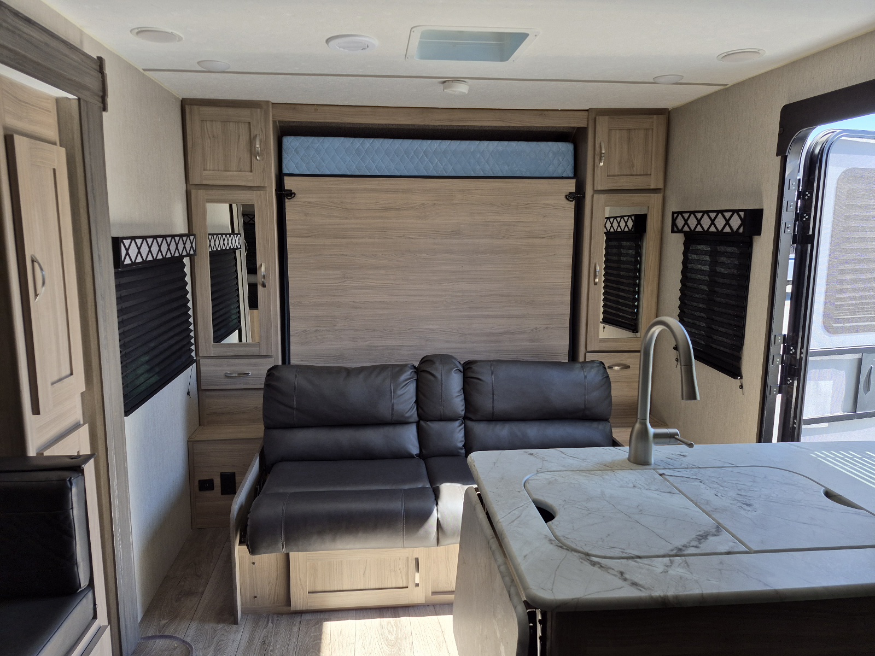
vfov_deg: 58.9
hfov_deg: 73.9
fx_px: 581
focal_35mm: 23
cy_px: 328
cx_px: 438
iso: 50
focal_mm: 5.4
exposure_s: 1/182
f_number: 1.8
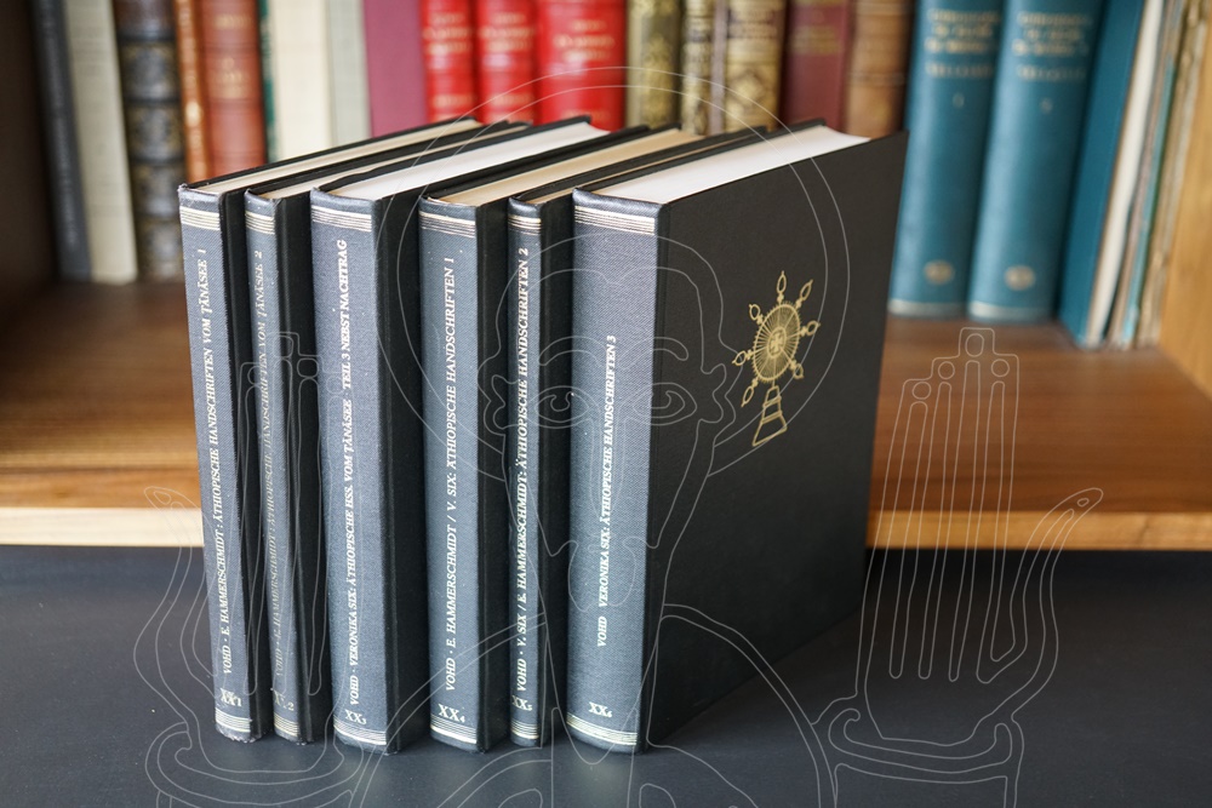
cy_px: 404
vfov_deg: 27.0
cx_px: 606
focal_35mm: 50
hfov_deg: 39.6
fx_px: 1683
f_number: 2.8
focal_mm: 50
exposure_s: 1/160
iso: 2000
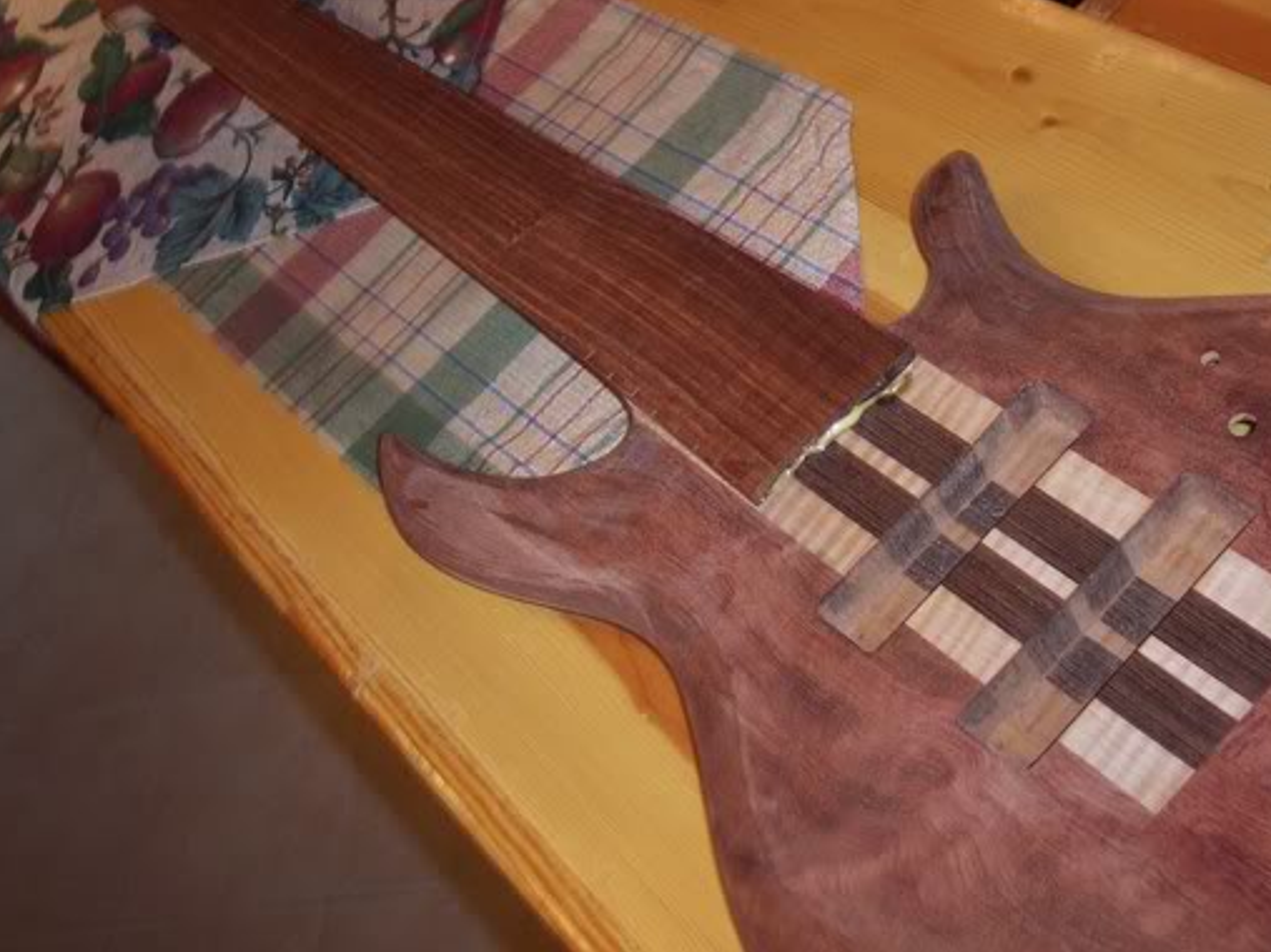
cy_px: 393
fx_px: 1762
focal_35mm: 48
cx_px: 740
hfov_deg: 39.6
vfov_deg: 30.2
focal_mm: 8
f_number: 2.8
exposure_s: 1/30
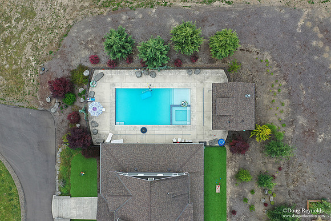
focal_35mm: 28
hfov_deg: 65.5
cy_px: 110
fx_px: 257
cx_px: 166
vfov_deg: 46.4
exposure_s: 1/200
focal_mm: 10.26
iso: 100
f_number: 4.5
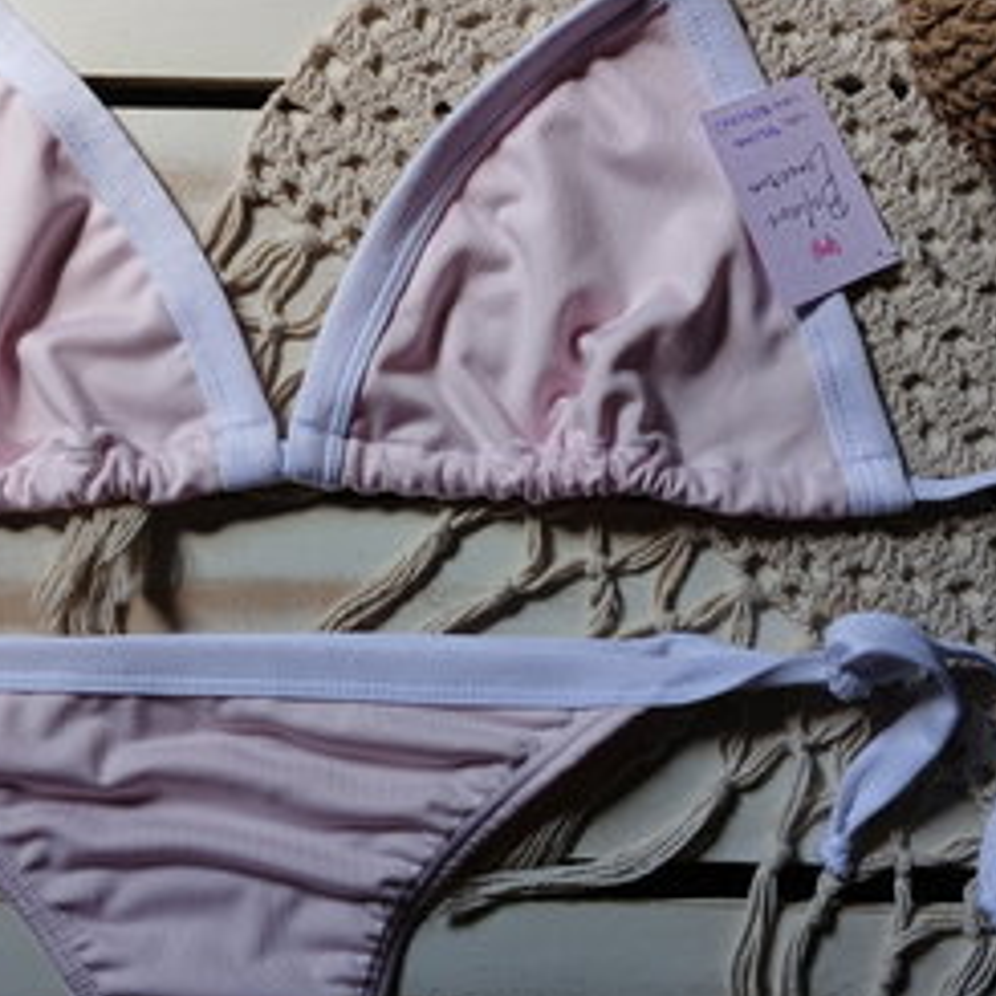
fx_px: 1628
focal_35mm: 50
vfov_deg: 34.0
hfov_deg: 34.0
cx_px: 423
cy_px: 478
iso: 25
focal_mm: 3.98
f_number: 1.8
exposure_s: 1/50
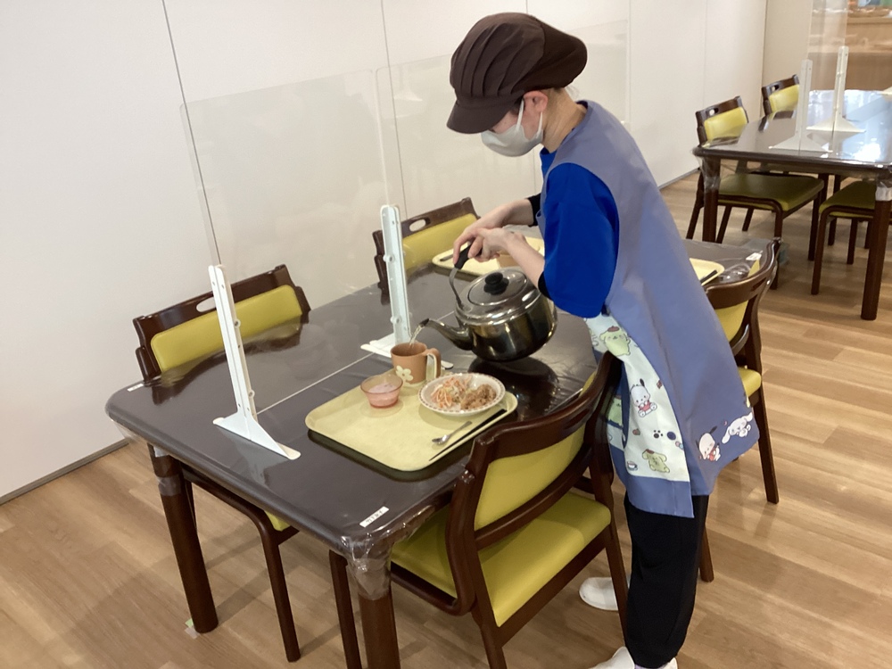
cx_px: 446
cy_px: 334
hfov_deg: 58.4
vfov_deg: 45.4
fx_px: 799
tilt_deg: -25.0
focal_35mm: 31
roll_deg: +6.7
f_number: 2.4
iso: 160
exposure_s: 1/50
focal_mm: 3.3
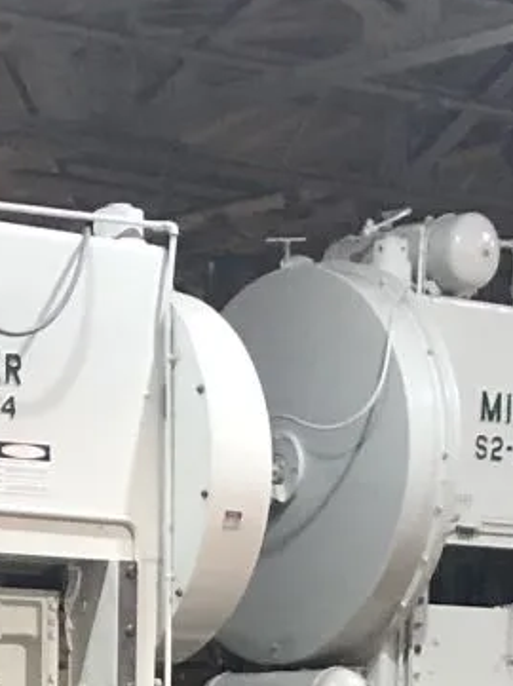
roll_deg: -2.3
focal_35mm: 145
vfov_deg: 11.3
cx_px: 55
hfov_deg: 10.2
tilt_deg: -17.7
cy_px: 1671
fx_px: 2870
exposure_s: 1/15
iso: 50
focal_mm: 4
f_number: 1.8
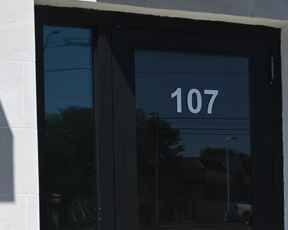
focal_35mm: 112
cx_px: 235
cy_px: 222
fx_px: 954
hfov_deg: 17.0
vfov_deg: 13.6
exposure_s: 1/500
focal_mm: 26
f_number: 8
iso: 100
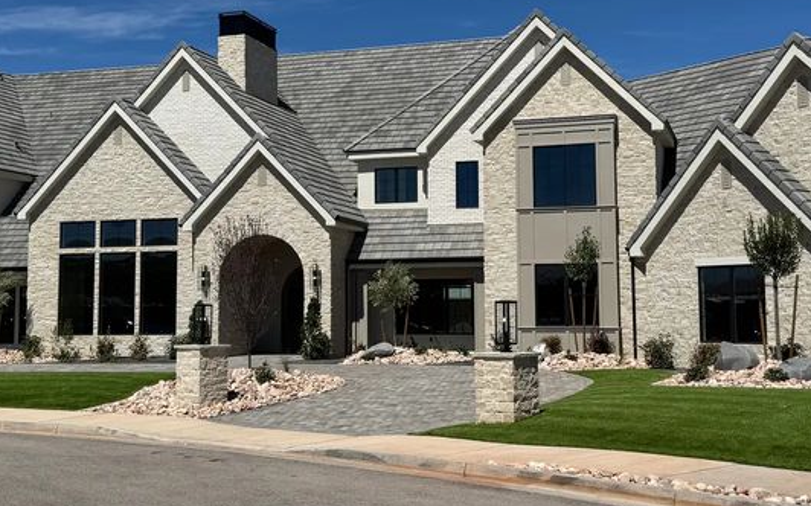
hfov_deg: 41.1
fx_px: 1083
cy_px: 221
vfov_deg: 26.3
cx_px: 404
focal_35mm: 49
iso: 80
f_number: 1.78
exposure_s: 1/9009
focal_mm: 6.76
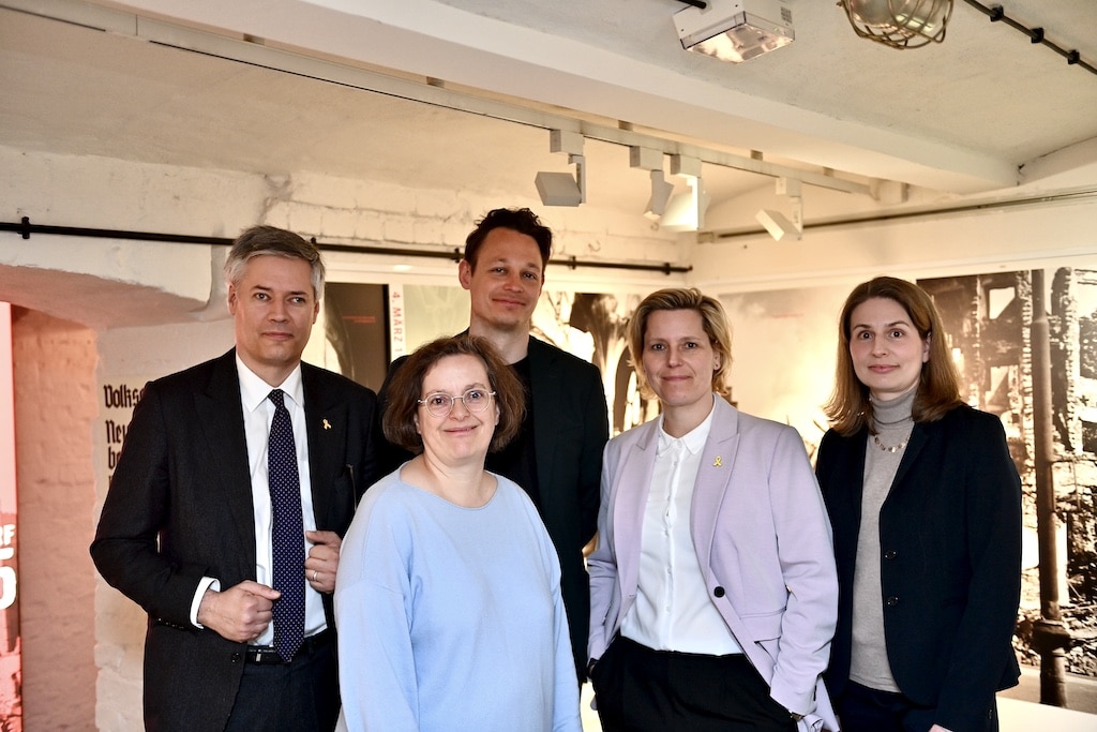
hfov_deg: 44.5
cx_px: 548
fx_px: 1341
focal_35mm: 44
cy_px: 366
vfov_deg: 30.5
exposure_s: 1/160
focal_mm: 44
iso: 1600
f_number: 2.8
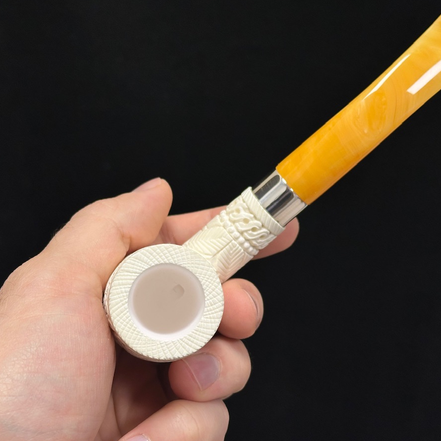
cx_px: 230
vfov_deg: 28.2
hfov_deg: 28.2
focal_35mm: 61
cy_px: 222
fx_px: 879
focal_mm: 6.86
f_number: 1.78
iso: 50
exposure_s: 1/100
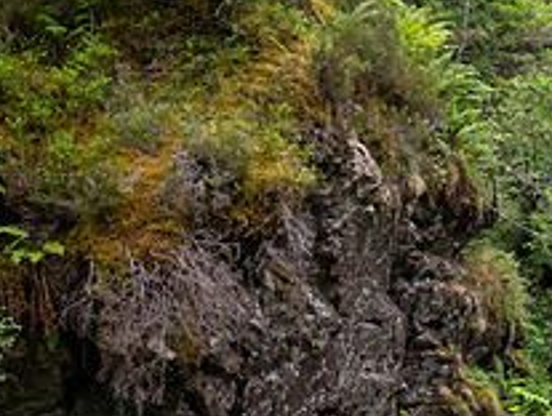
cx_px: 593
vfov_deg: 21.0
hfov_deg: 25.8
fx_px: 1118
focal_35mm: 70
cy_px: 134
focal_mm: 12
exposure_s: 1/2
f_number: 4.5
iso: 800
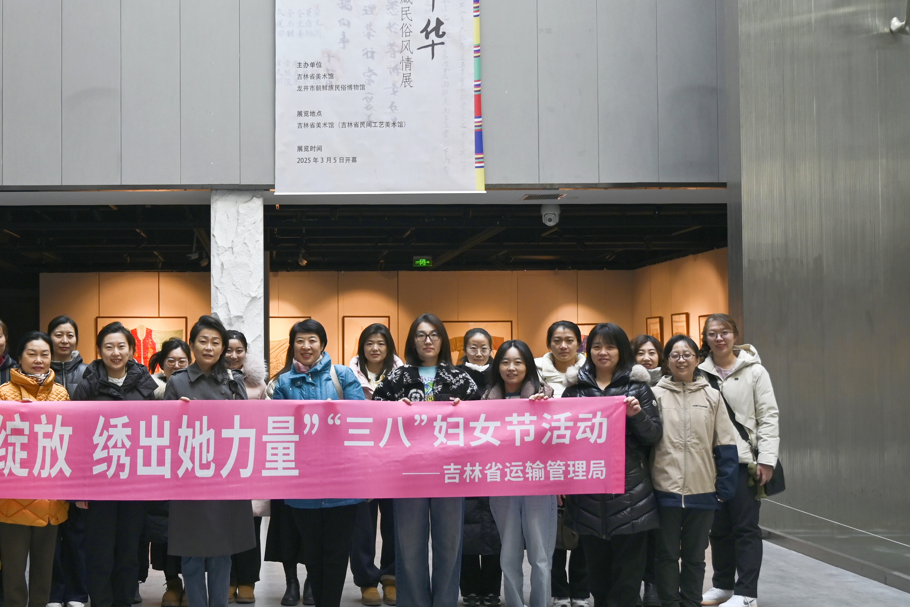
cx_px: 253
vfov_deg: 27.5
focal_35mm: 49
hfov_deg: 39.4
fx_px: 1241
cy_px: 327
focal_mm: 22.5
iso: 400
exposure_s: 1/160
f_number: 3.8
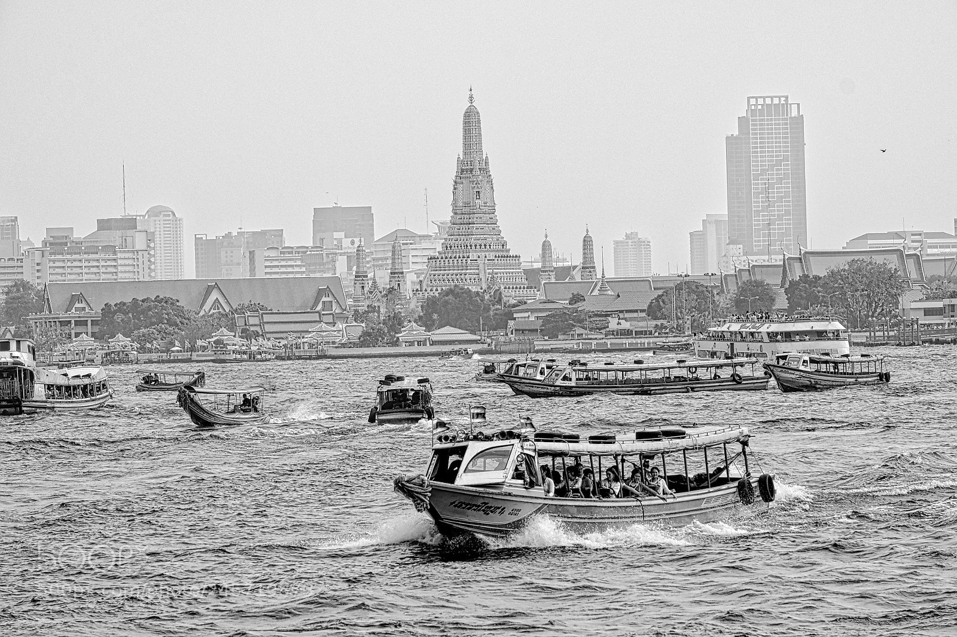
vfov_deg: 6.8
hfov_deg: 10.2
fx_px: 5368
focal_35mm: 202
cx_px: 478
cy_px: 318
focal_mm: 134.5
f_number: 10
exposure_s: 1/340
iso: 200
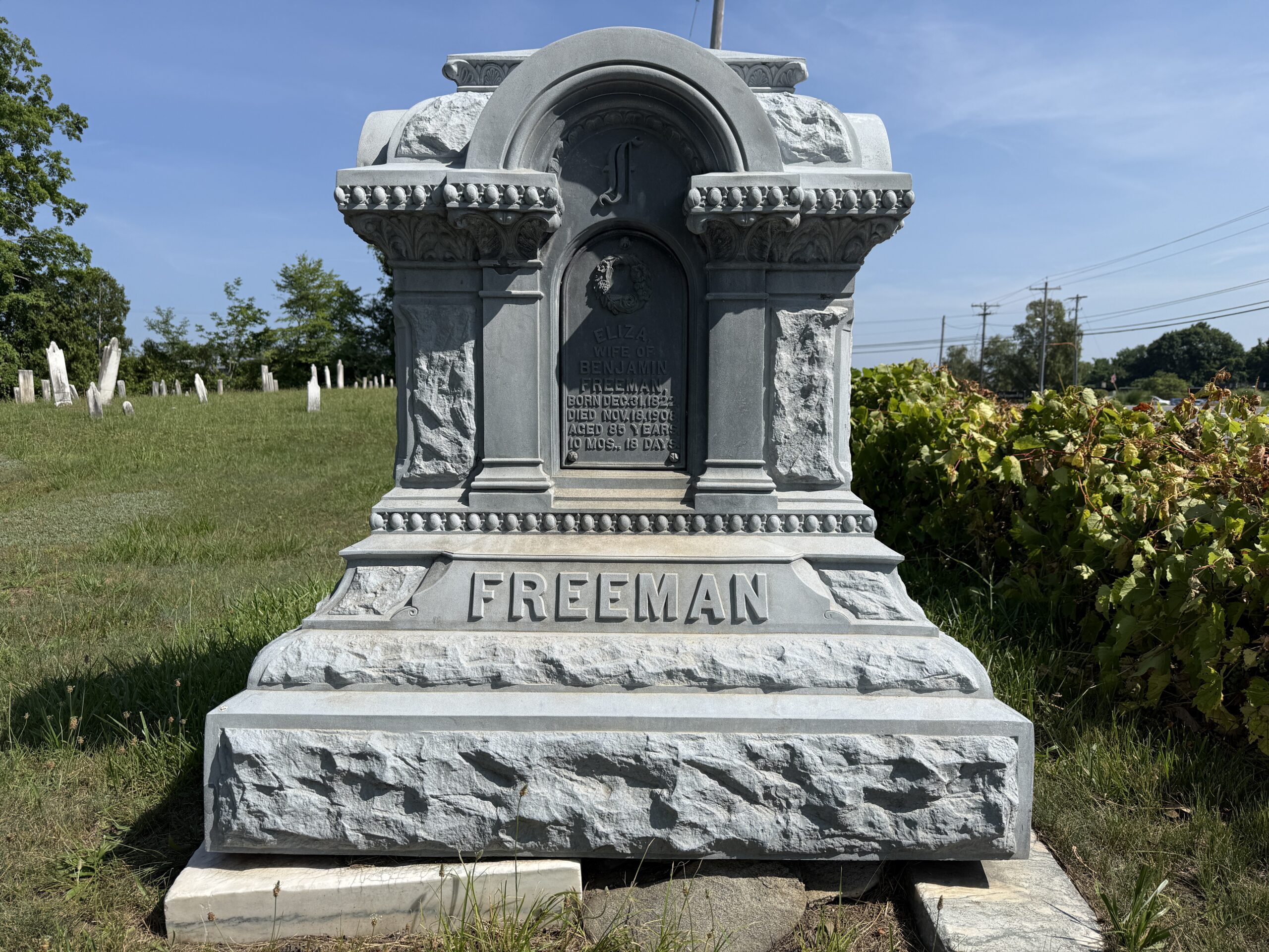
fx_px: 880
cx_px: 634
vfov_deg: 56.8
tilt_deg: -5.3
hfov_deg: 71.6
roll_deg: -0.3
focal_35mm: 24
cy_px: 476
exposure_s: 1/6173
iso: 80
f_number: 1.78
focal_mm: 6.76
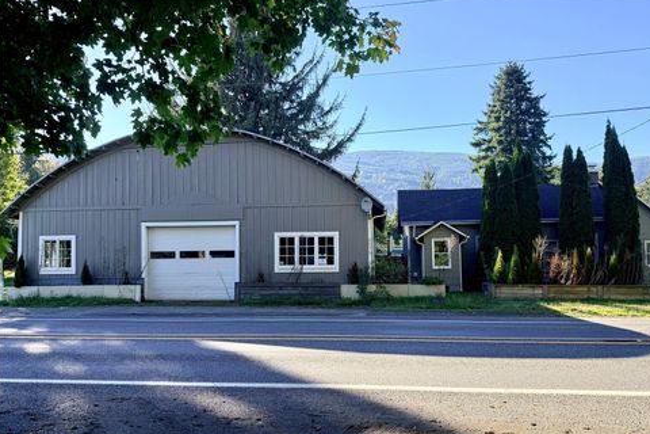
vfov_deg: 49.4
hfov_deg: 69.4
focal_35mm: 26
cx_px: 334
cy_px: 246
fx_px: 469
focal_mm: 6.76
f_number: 1.78
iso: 100
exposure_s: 1/1192
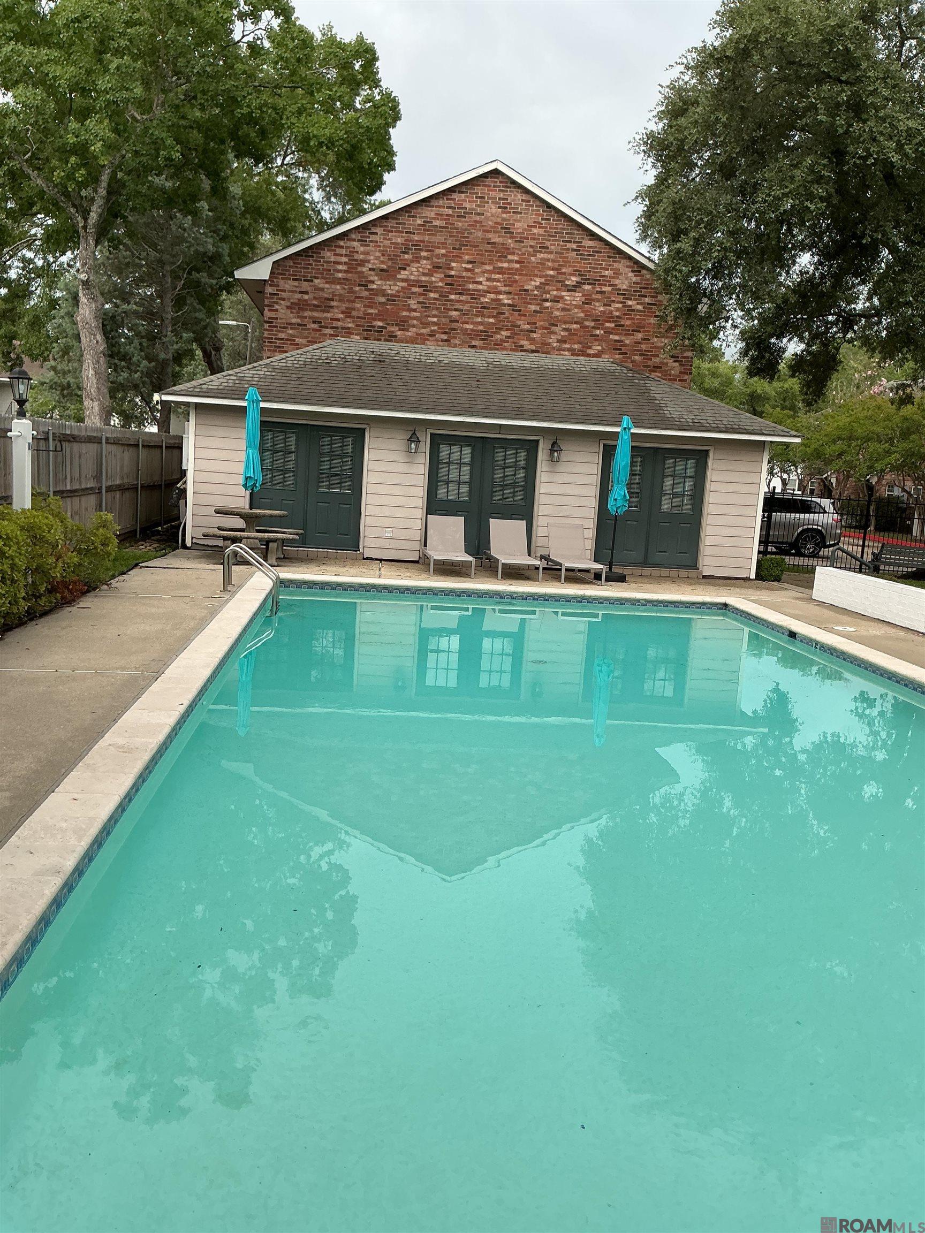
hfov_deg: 48.2
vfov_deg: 61.7
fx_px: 1033
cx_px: 462
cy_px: 616
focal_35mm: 29
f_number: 1.8
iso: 25
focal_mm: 3
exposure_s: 1/307
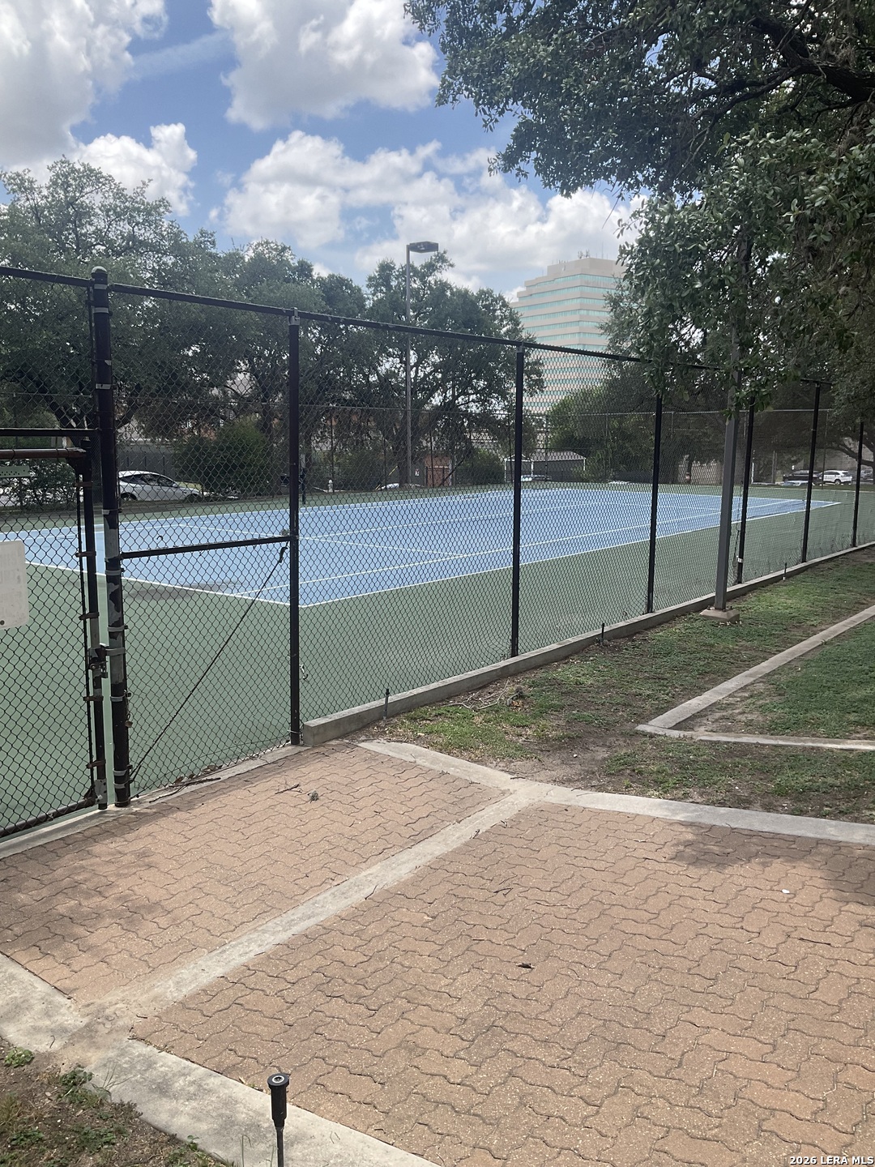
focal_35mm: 29
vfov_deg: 61.7
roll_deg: -0.1
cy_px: 584
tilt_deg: -8.3
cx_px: 438
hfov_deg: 48.2
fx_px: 977
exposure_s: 1/781
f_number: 1.8
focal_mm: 3
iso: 16
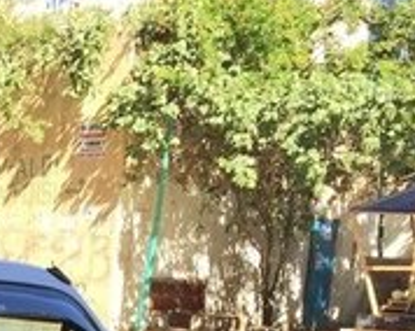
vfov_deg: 13.5
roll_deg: -3.0
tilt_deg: -12.8
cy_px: 551
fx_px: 1288
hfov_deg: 17.0
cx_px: -156
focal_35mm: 105
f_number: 2.2
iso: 32
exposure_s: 1/421
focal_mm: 4.15
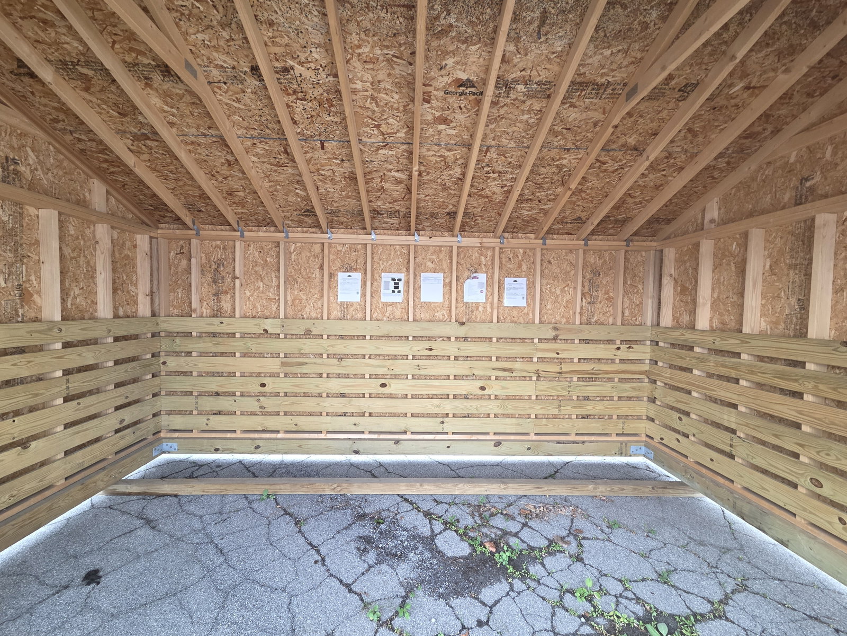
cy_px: 318
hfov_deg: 106.2
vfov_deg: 89.9
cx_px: 424
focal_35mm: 13
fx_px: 318
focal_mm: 2.2
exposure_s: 1/120
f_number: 2.2
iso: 200
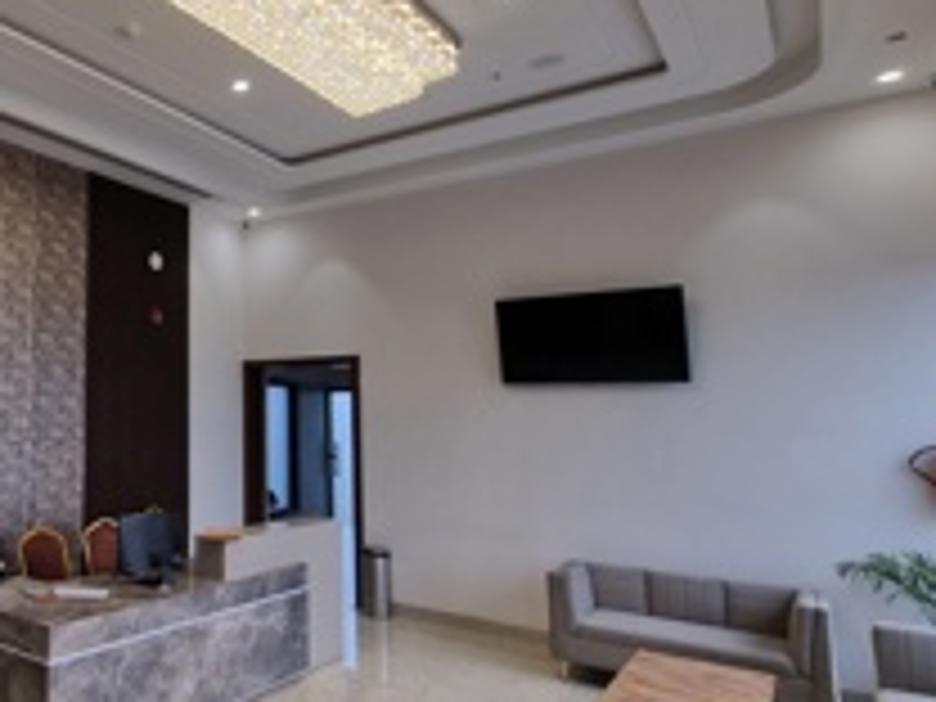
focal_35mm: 25
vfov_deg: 54.9
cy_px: 333
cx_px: 72
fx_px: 676
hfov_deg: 58.0
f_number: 2.2
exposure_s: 1/150
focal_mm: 2.2
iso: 50
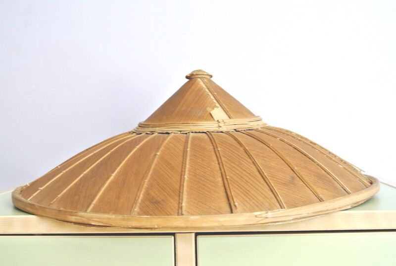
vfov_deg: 27.6
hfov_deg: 40.3
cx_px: 198
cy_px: 133
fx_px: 540
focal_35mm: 49
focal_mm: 18.2
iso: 250
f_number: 4.5
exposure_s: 1/60
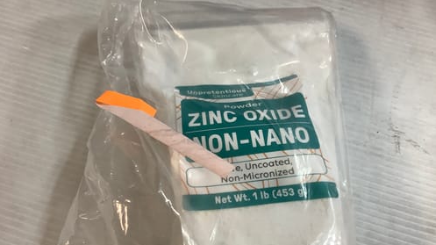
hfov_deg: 58.0
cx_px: 218
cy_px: 149
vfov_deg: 34.5
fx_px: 393
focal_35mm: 34
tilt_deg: -69.2
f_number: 2.4
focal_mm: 3.3
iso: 100
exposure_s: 1/50
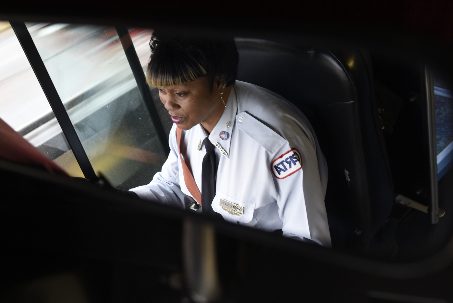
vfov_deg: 28.1
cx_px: 195
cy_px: 133
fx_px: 604
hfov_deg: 41.0
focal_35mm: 48
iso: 800
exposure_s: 1/80
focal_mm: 34
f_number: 4
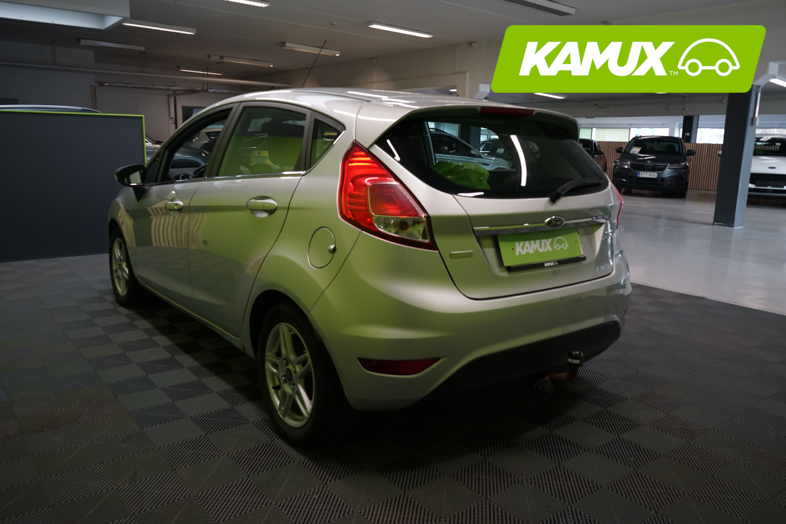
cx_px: 393
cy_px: 262
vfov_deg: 45.0
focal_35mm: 29
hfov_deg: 63.7
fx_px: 633
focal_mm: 29
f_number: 7.1
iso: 1000
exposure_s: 1/30
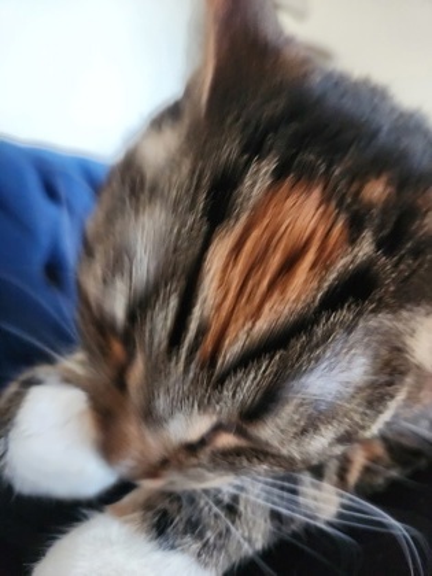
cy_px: 288
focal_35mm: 23
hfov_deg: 58.9
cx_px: 216
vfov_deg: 73.9
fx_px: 383
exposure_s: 1/12
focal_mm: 5.4
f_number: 1.8
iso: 1250
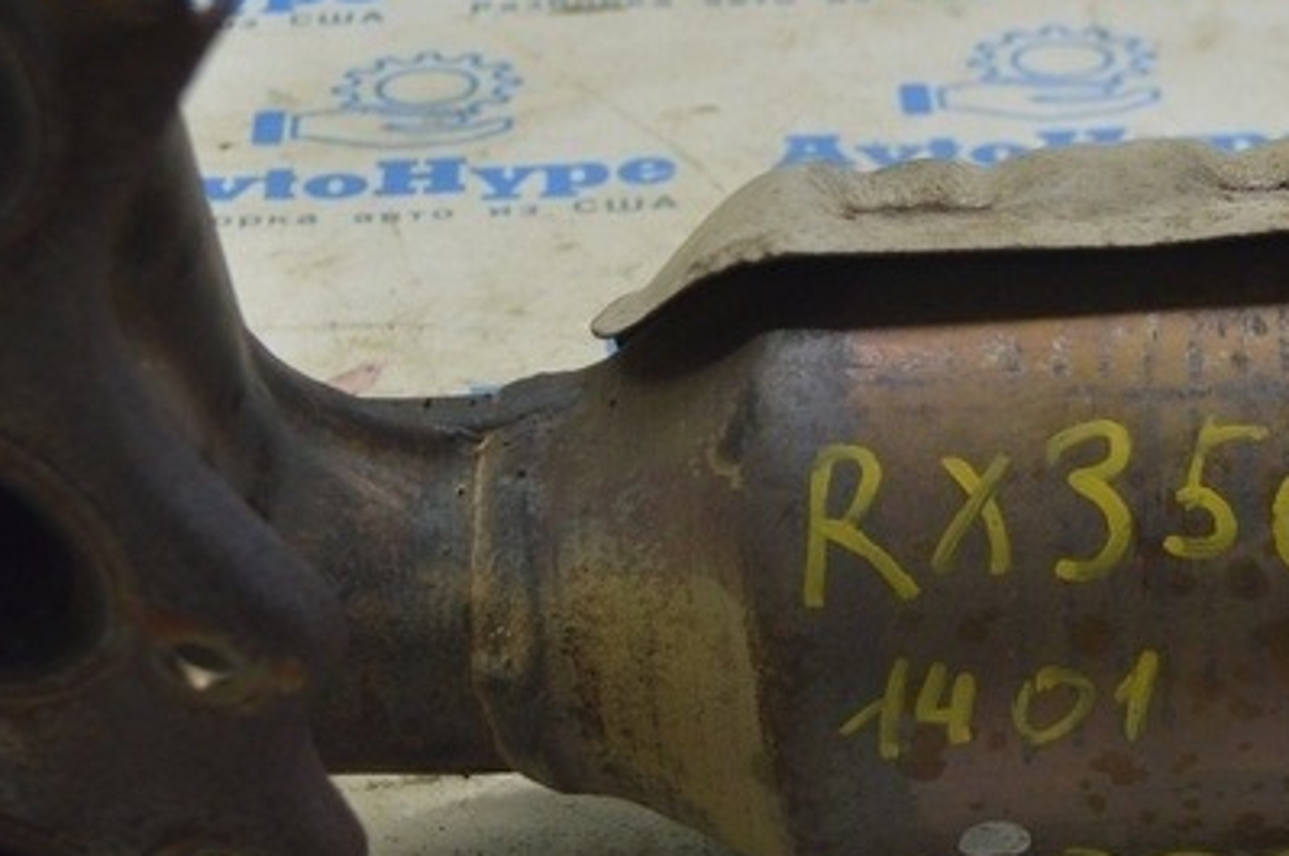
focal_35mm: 131
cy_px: 548
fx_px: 4685
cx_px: 762
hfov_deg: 15.7
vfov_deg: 10.4
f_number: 5.6
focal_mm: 34
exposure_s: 1/40
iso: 400
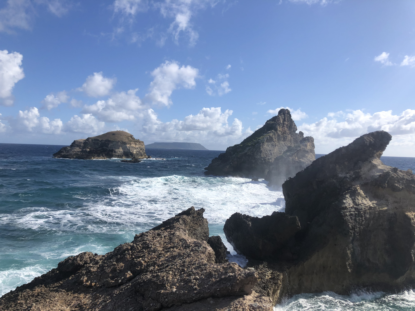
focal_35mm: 28
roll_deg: -1.8
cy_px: 156
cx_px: 208
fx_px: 336
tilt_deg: -0.8
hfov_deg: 63.4
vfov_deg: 49.7
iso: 20
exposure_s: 1/3436
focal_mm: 4
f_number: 1.8
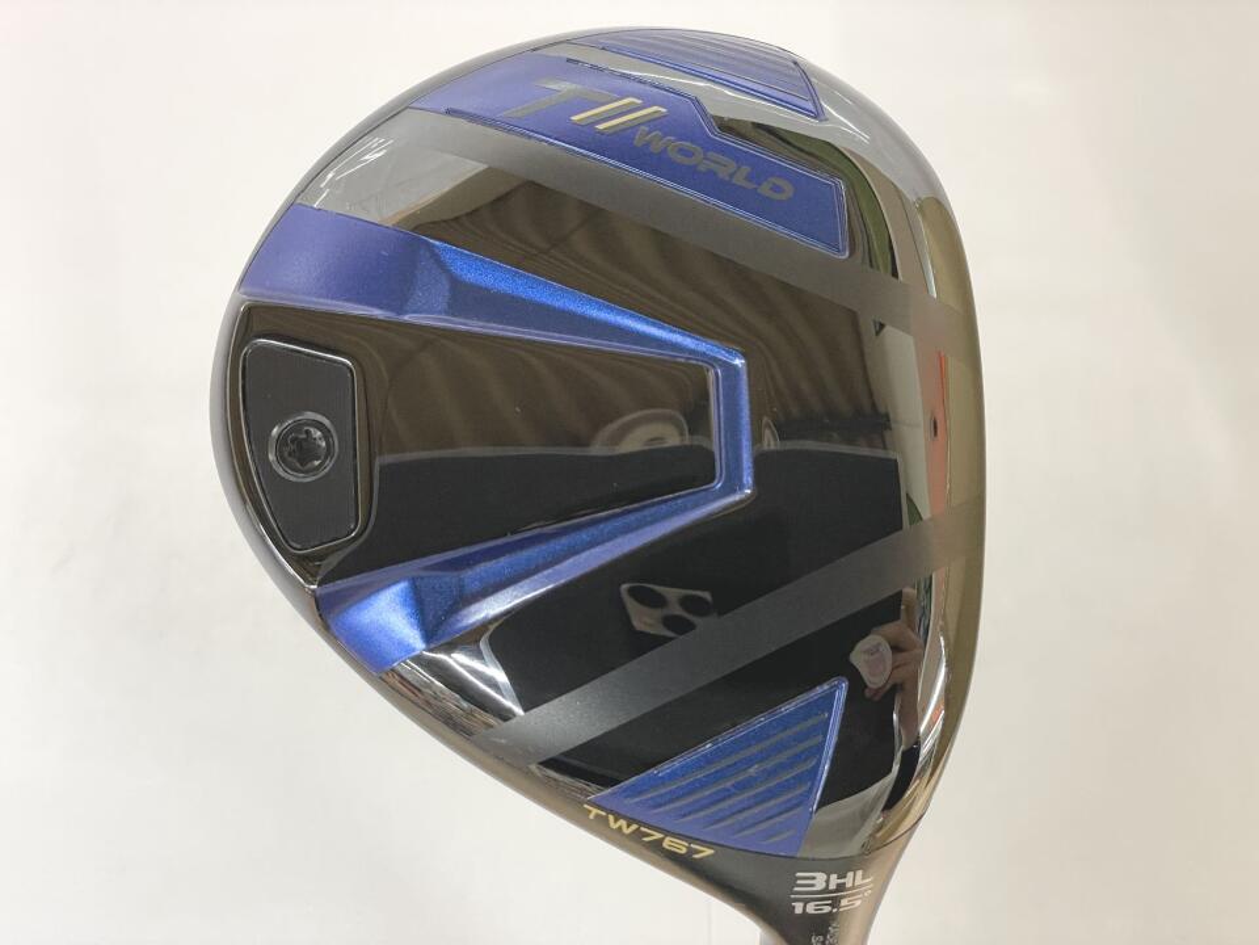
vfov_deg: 28.0
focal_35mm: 52
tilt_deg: -58.8
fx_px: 1891
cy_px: 472
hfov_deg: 36.8
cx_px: 630
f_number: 2
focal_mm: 6
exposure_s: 1/60
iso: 160
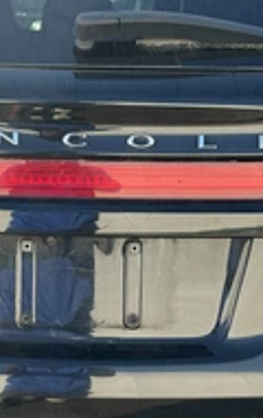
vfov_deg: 32.5
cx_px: 81
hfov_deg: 20.9
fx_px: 708
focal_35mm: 62
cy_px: 293
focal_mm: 3
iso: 20
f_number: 1.8
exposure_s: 1/190
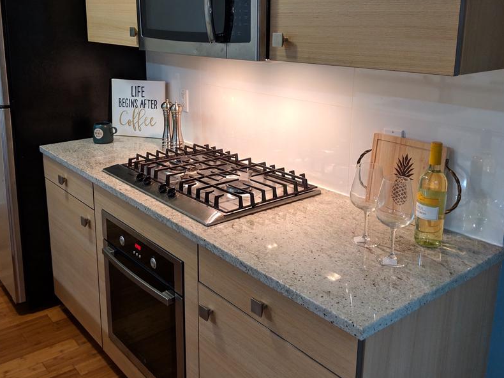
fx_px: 509
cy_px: 148
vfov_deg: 40.5
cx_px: 206
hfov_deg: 52.3
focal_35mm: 35
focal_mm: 4.44
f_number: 1.8
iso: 424
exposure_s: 1/60
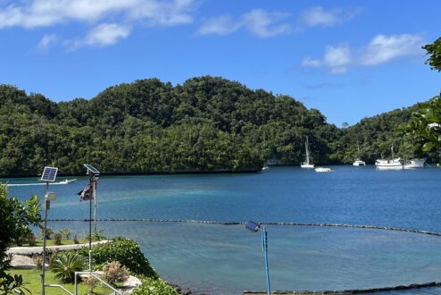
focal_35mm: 56
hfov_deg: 35.1
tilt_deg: +4.6
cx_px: 129
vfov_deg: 24.1
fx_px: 686
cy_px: 88
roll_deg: +2.1
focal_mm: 5.1
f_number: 1.6
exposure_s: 1/3876
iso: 50
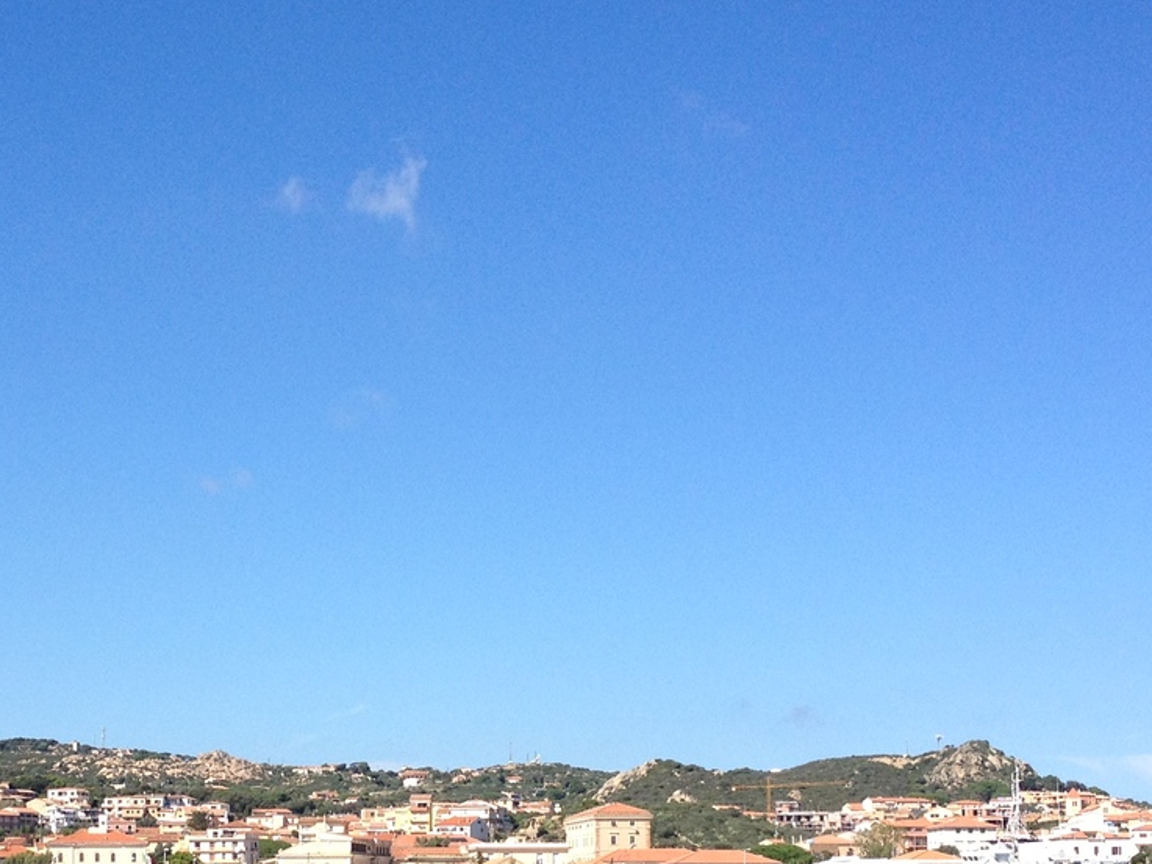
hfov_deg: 25.5
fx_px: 2530
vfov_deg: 19.1
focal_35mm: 76
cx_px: 360
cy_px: 762
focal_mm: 4.28
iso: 64
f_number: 2.4
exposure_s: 1/1577
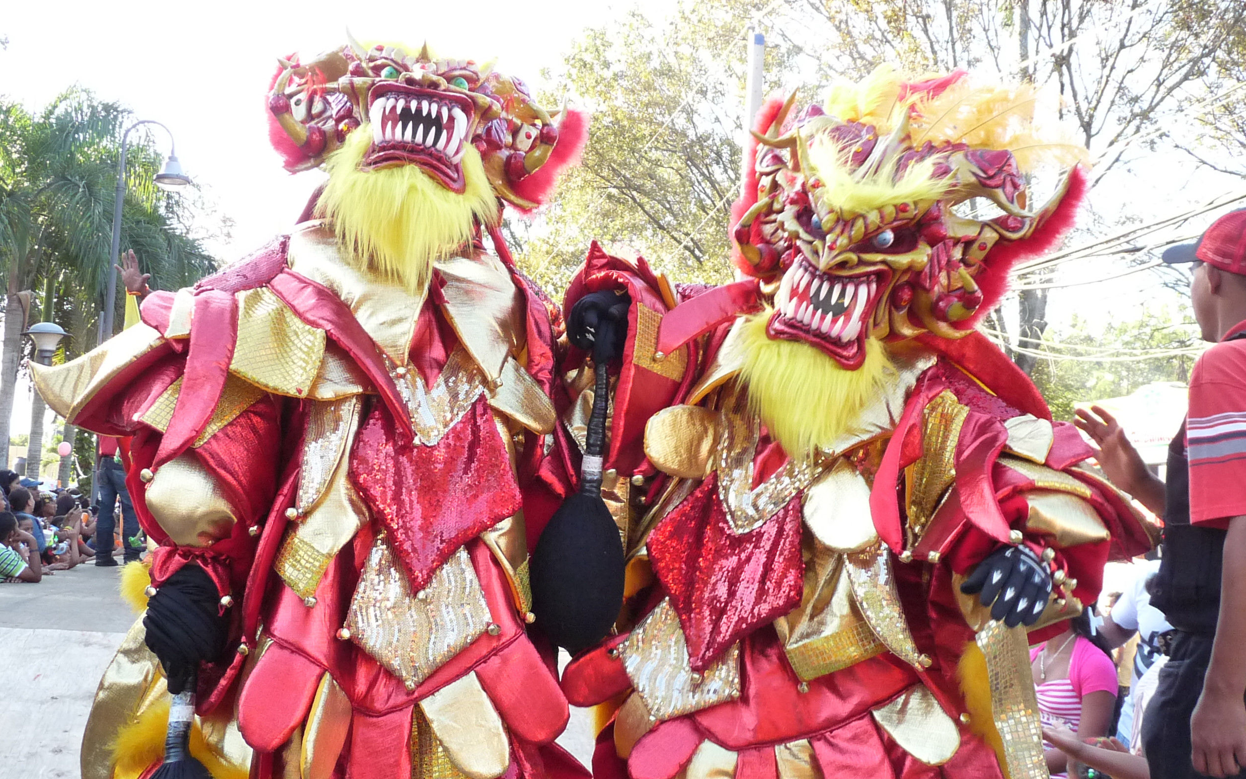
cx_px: 618
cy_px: 399
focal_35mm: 43
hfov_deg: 46.2
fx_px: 1460
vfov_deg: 29.9
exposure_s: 1/200
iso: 320
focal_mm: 4.9
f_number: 2.8
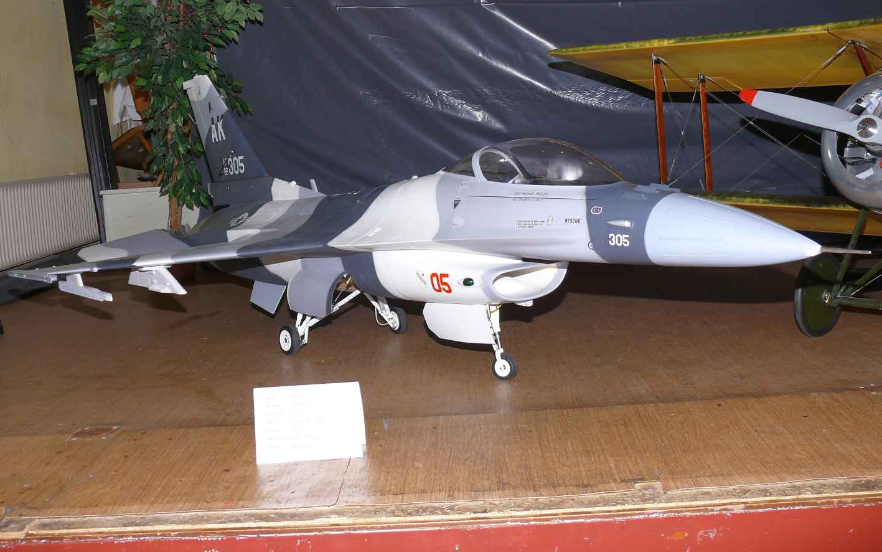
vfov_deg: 30.5
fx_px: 1010
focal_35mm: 42
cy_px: 233
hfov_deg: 47.2
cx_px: 440
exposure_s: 1/125
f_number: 2.8
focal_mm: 8.2
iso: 100
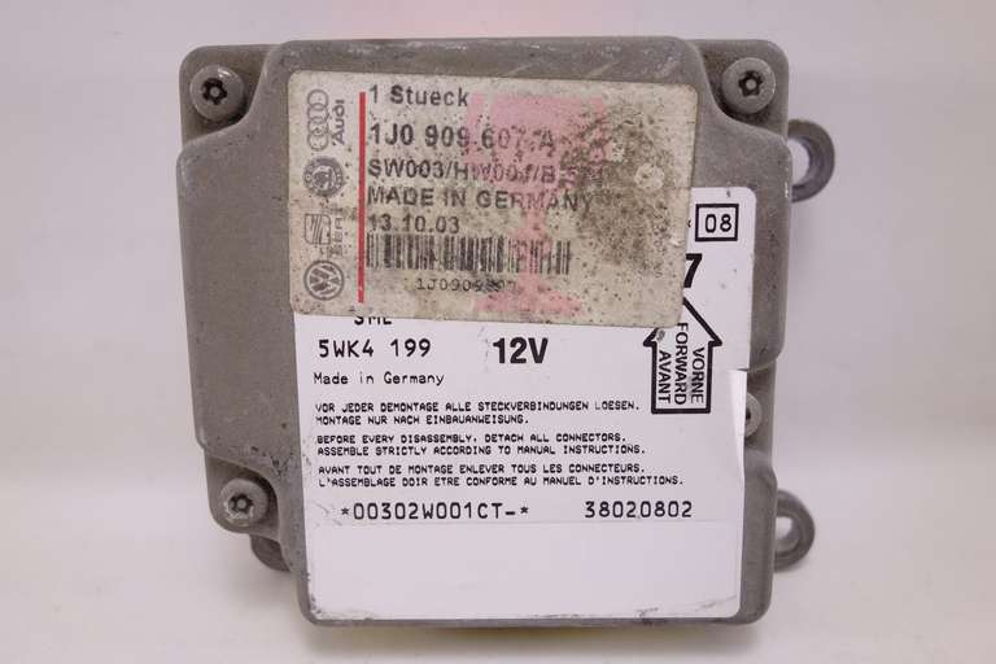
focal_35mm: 28
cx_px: 498
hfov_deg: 65.5
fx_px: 775
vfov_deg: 46.4
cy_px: 332
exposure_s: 1/100
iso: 125
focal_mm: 10.4
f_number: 2.5
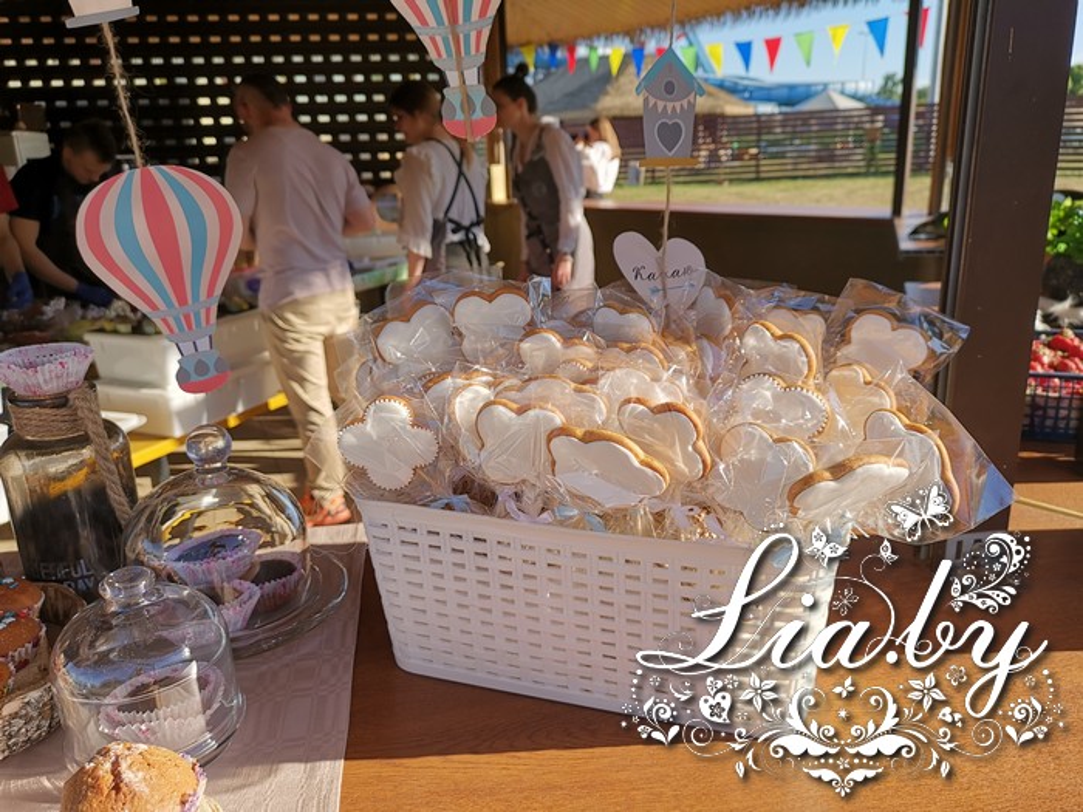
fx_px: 845
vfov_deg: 51.4
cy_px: 406
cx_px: 542
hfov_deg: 65.3
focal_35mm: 27
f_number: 1.8
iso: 50
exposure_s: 1/1196
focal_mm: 5.58
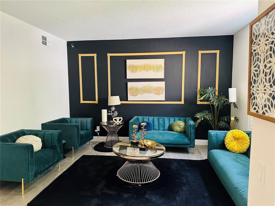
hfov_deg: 71.6
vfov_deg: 56.8
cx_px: 138
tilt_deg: -4.8
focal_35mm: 24
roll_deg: -0.5
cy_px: 103
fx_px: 191
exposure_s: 1/60
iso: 250
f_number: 1.78
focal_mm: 6.86
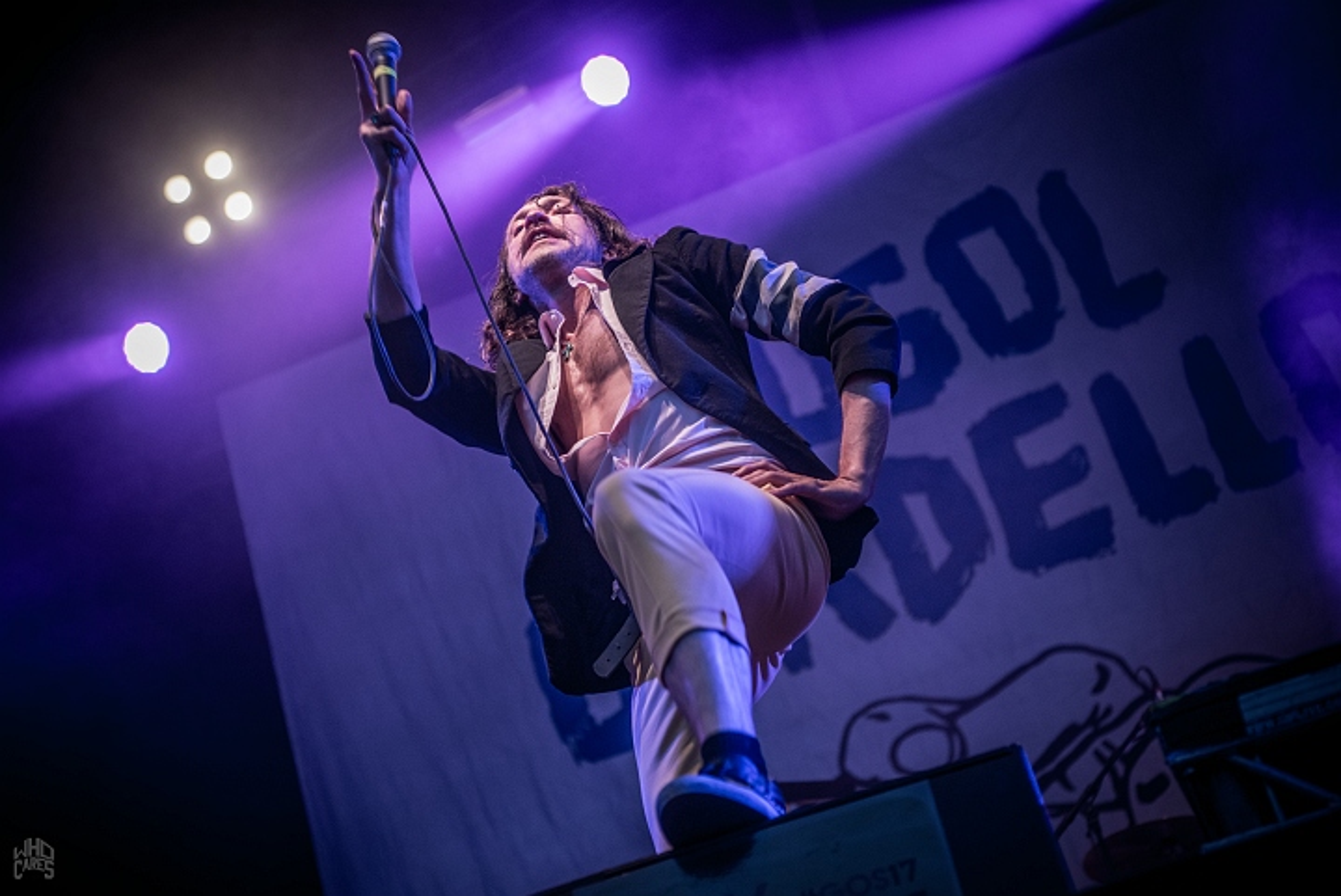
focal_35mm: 70
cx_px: 670
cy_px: 448
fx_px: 2609
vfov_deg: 19.5
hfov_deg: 28.8
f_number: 3.5
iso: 1000
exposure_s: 1/100
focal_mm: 70
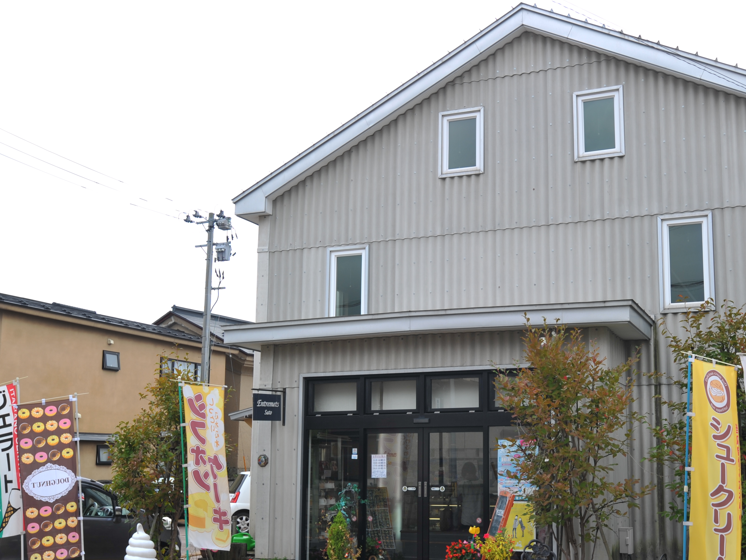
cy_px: 341
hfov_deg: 43.5
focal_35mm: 43
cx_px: 464
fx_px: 927
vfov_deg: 33.5
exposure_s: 1/100
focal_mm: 30
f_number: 10
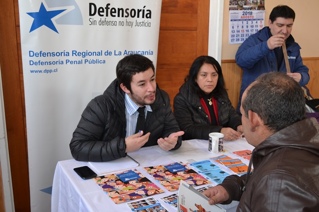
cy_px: 106
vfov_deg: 36.9
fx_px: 319
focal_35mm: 36
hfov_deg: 53.1
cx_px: 160
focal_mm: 24
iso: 400
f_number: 4
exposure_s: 1/60
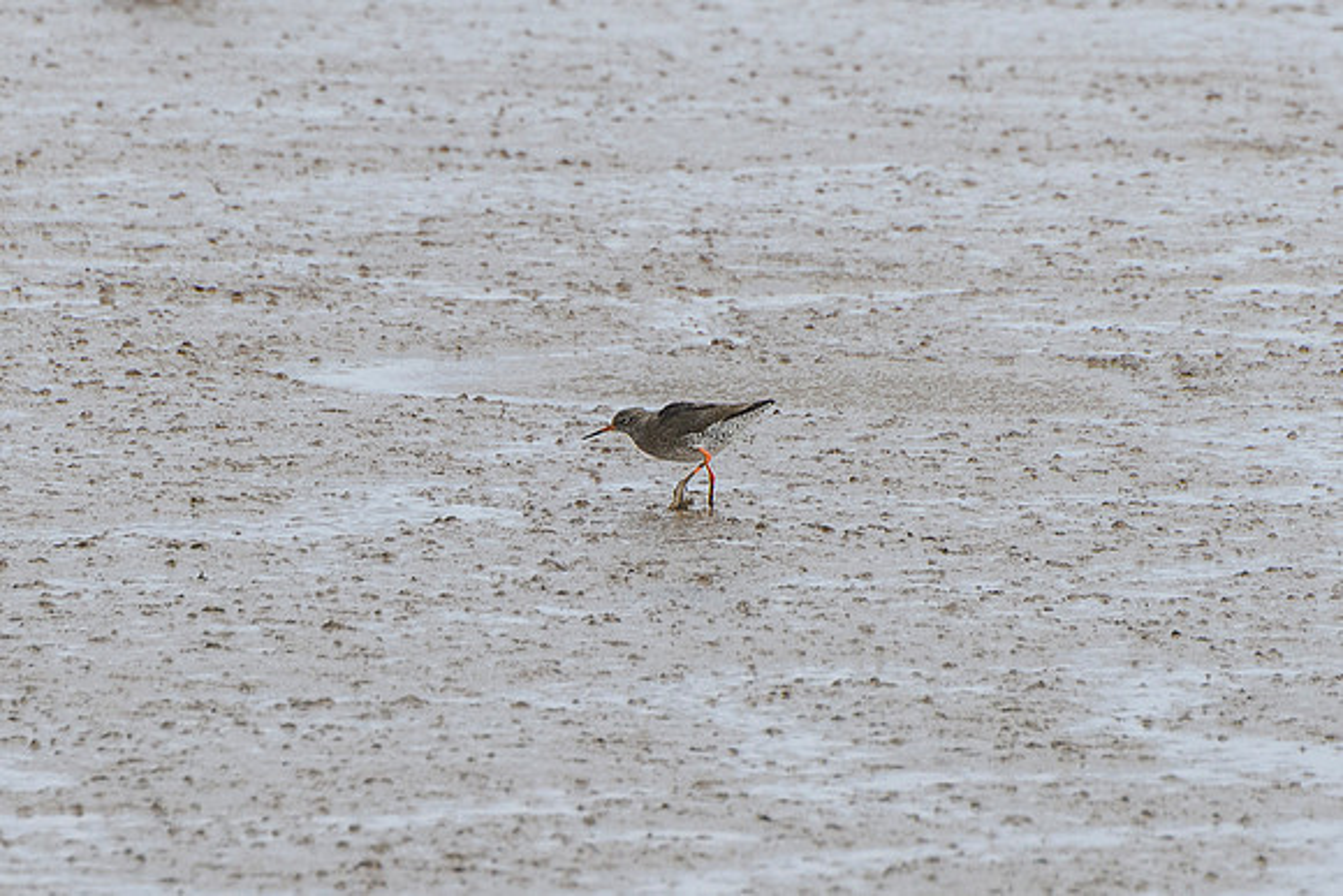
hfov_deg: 1.7
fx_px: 44056
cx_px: 555
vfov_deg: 1.2
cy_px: 300
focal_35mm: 1181
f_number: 6.3
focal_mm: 400
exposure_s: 1/1600
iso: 560
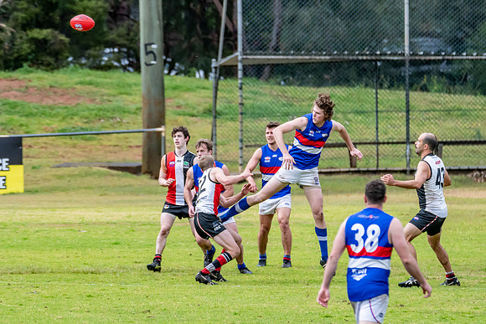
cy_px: 155
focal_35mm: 612
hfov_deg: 3.4
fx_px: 8257
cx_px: 228
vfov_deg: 2.2
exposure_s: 1/3200
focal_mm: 380
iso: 1250
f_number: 7.1
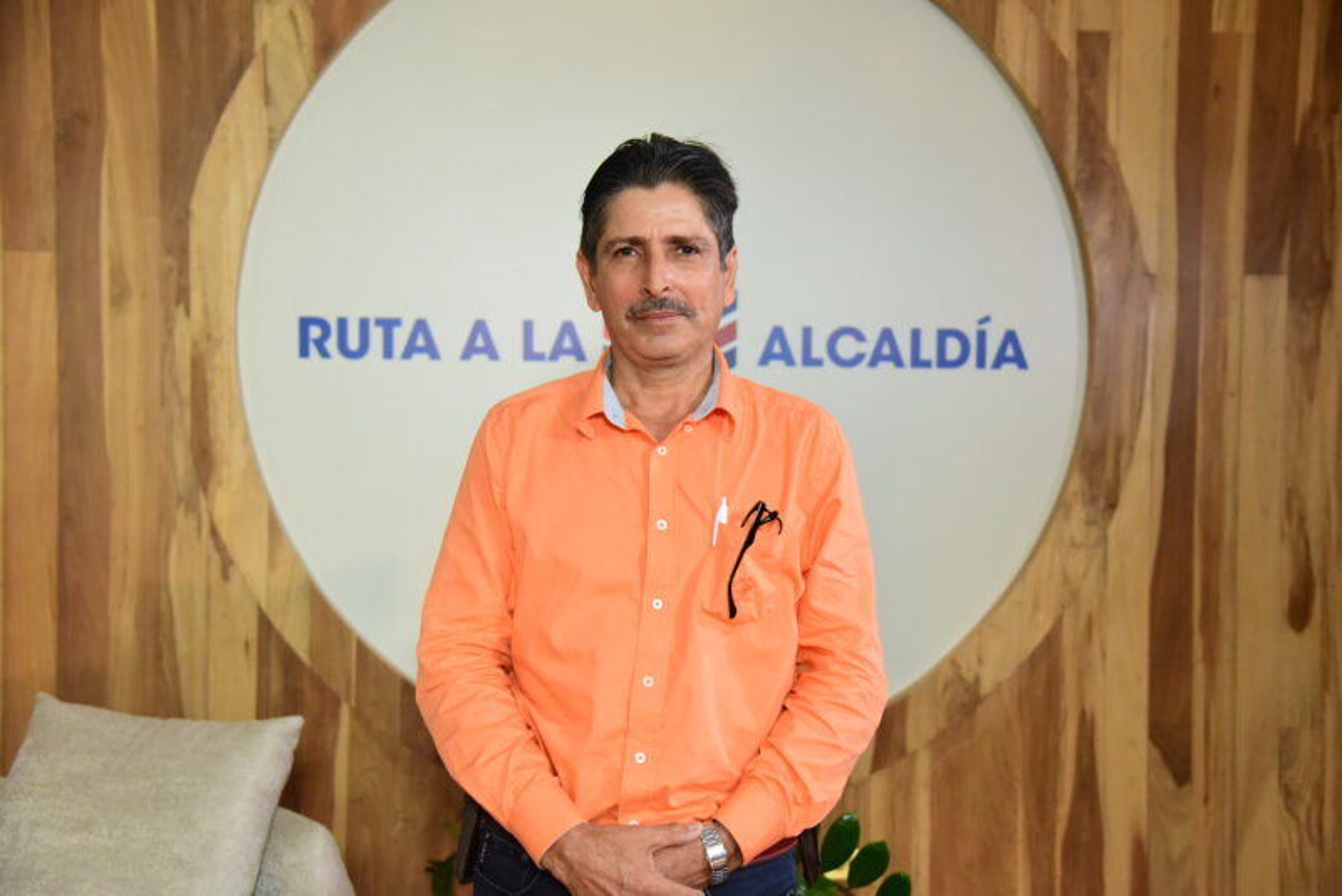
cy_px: 448
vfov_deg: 30.5
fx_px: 1641
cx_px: 671
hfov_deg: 44.5
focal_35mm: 44
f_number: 4
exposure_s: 1/250
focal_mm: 44
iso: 8000
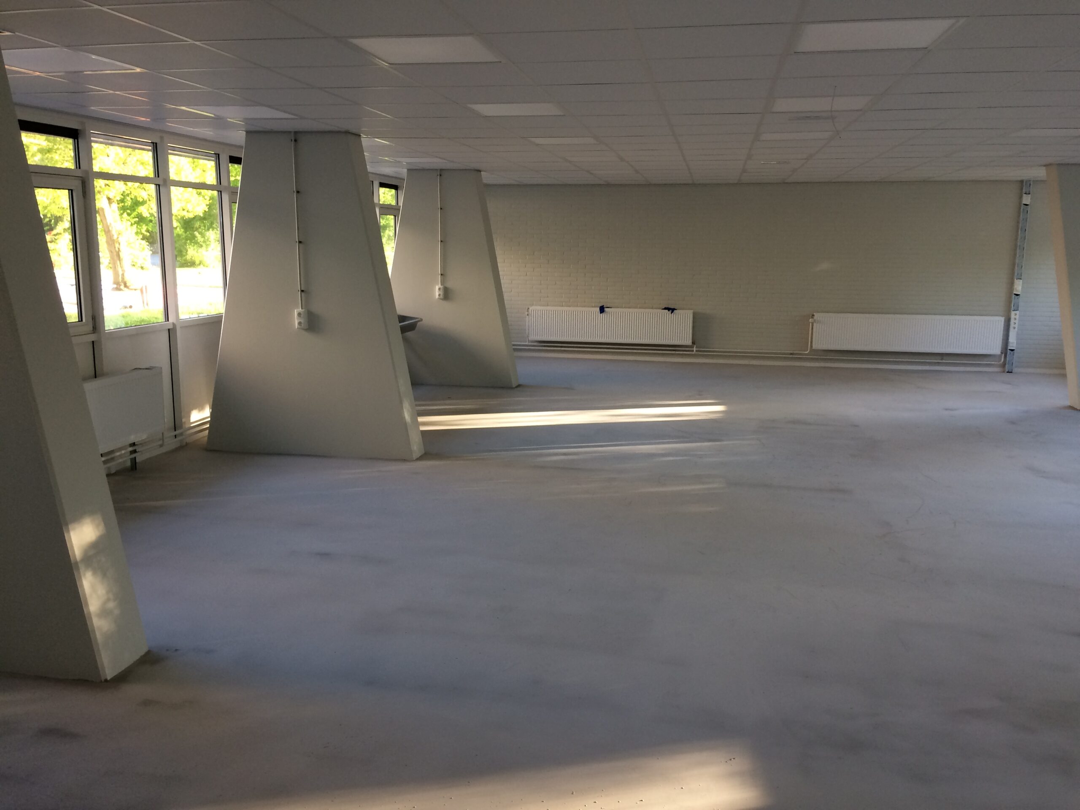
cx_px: 540
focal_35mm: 29
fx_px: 905
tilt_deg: -11.1
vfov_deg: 48.2
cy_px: 405
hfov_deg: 61.7
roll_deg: -0.8
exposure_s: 1/33
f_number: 2.2
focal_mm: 4.15
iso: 40
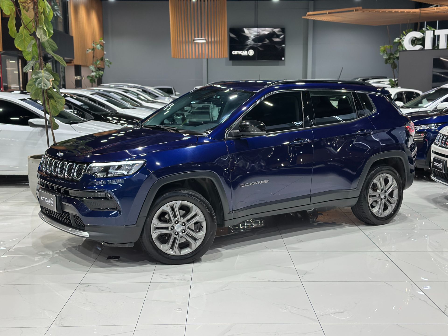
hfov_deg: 39.7
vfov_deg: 30.3
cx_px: 224
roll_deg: -0.2
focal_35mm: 48
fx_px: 621
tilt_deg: -7.5
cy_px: 168
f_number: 1.78
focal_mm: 6.86
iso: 200
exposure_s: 1/120
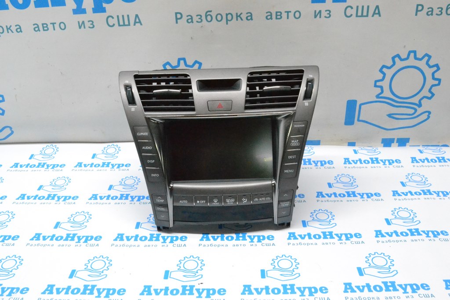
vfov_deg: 36.9
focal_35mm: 36
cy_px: 150
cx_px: 225
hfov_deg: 53.1
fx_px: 450
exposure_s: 1/80
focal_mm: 24
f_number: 14
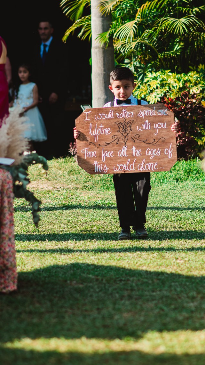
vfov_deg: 13.4
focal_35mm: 160
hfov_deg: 7.6
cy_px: 163
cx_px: 123
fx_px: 1547
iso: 80
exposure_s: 1/2000
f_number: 2.5
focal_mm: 85
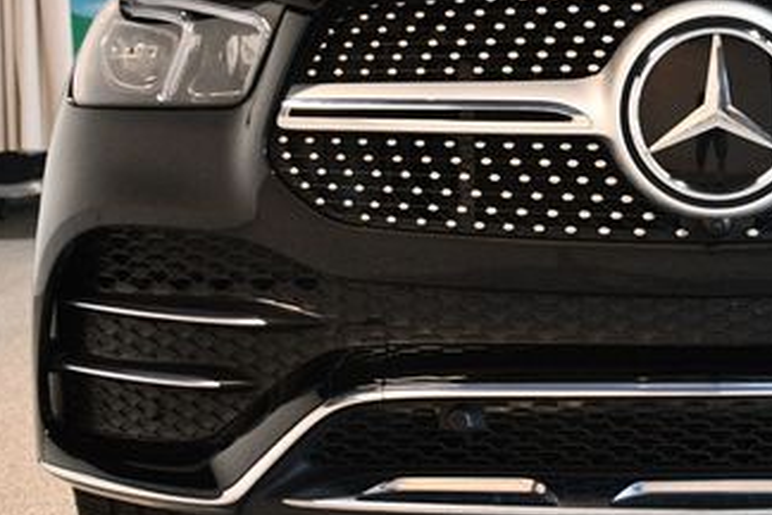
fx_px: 1651
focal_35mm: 77
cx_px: 710
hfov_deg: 25.4
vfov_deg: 17.6
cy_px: 136
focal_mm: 26
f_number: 3.8
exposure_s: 1/125
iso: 2800
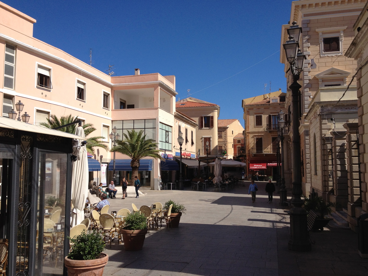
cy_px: 138
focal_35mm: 35
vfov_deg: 40.7
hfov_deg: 52.6
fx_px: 372
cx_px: 184
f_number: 2.4
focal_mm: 4.28
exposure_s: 1/2404
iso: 64
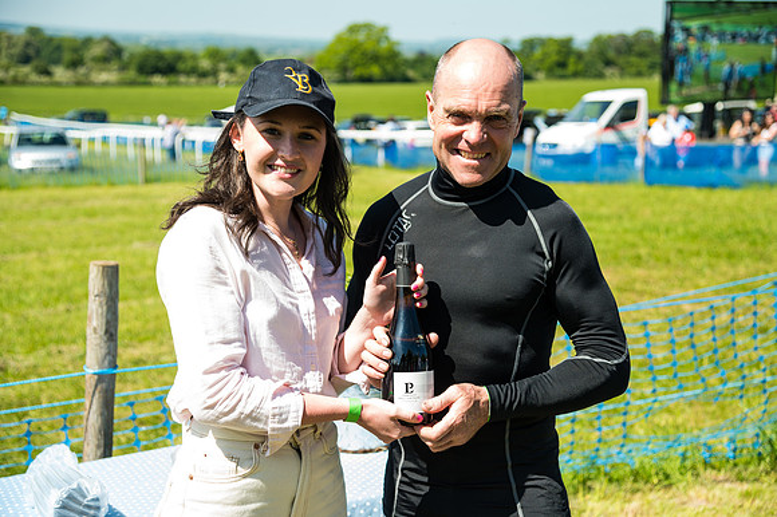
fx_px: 1337
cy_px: 258
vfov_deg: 21.9
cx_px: 388
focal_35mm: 62
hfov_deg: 32.4
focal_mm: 62
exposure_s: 1/250
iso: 50
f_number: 4
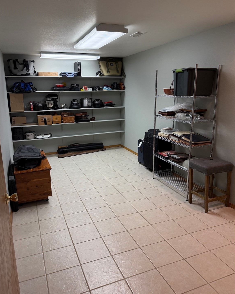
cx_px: 114
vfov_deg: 66.0
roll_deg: +0.3
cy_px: 140
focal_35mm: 26
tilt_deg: -12.9
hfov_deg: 54.9
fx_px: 226
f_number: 1.78
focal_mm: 6.76
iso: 200
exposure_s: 1/204
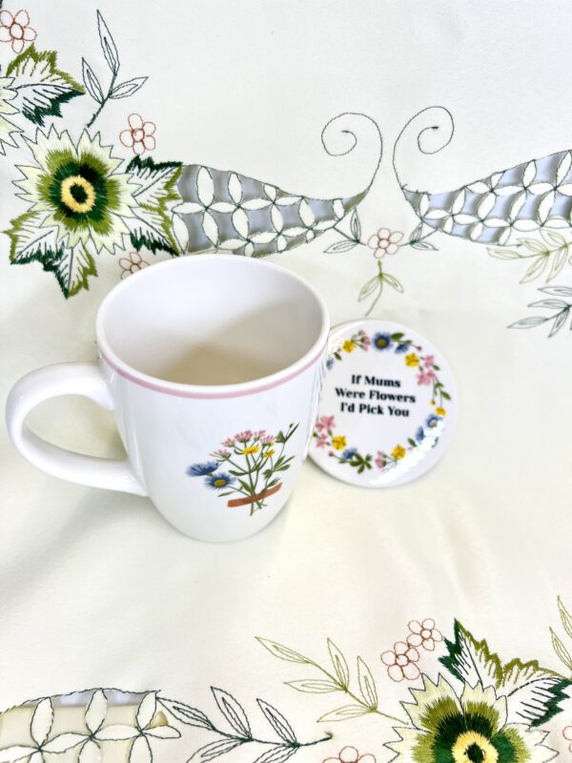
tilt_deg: -38.5
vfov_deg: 67.3
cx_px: 286
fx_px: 573
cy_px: 382
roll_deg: -5.1
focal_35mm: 26
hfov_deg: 53.1
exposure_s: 1/366
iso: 50
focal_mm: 5.7
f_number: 1.5
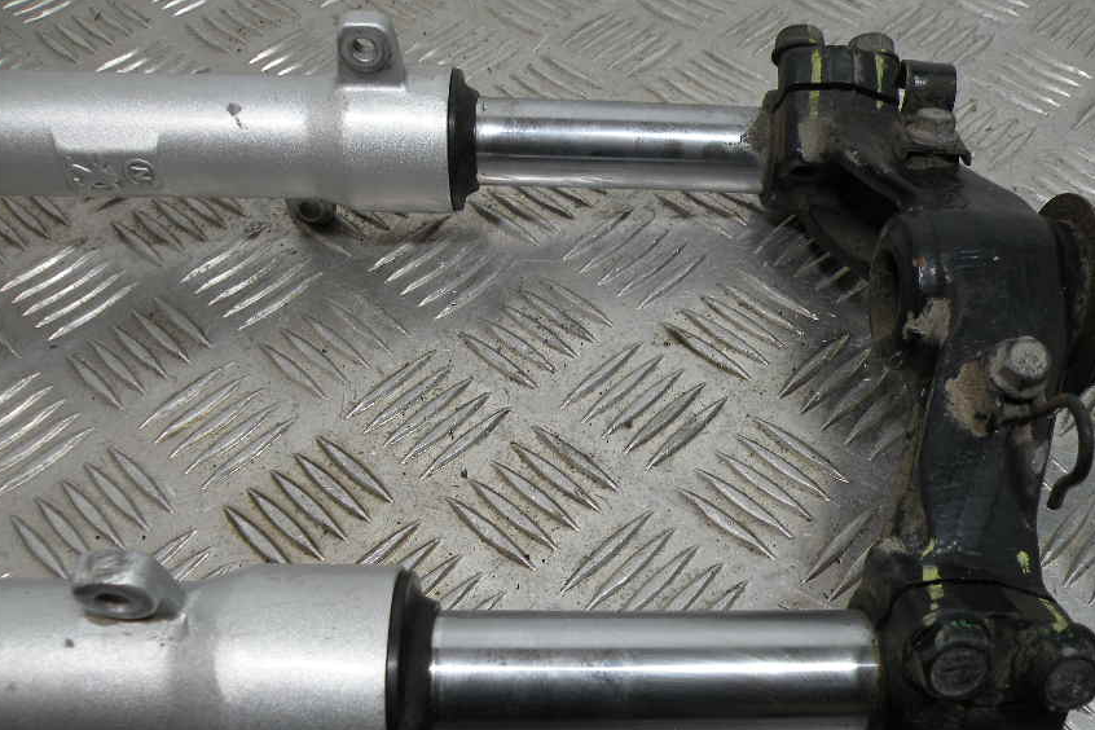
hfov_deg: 55.6
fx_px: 1034
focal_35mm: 34
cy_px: 474
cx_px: 623
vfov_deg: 38.5
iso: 64
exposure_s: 1/87.7
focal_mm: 4.7
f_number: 3.2
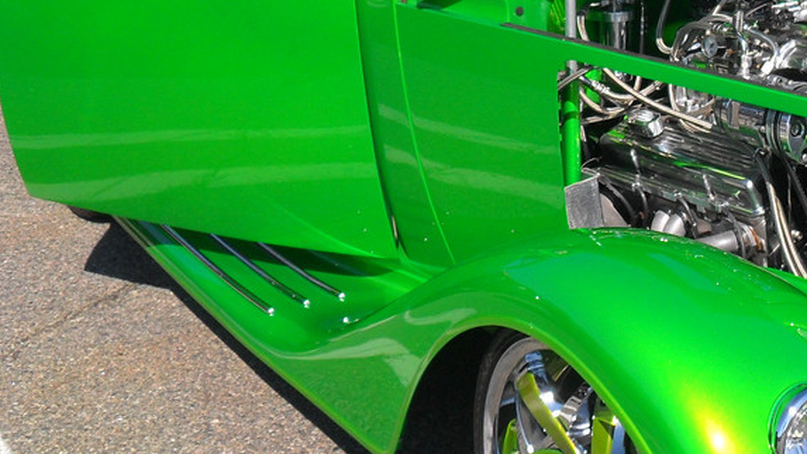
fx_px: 1519
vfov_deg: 16.9
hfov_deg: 28.8
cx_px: 688
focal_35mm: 71
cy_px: 116
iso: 100
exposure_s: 1/180
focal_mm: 6.2
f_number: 8.9
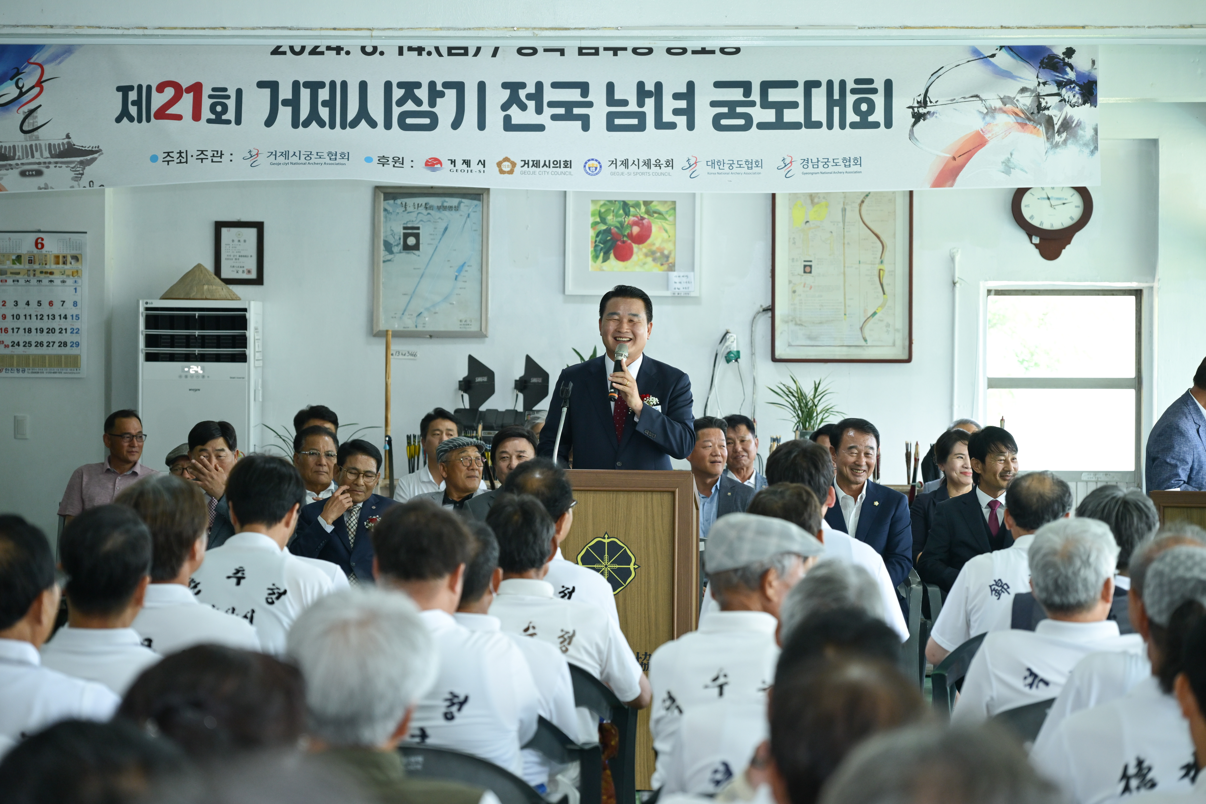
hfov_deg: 21.9
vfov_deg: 14.7
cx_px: 603
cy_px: 402
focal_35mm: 93
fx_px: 3115
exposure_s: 1/250
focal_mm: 93
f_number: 4
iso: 1250
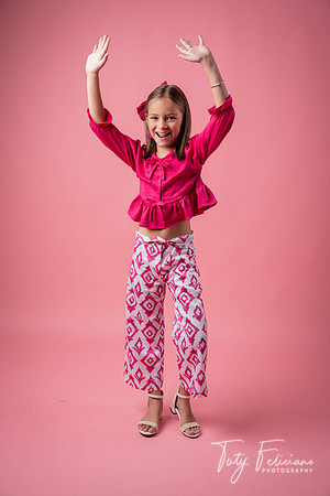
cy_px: 248
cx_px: 165
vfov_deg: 41.1
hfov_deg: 28.1
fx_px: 660
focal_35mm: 48
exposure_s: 1/160
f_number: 4.5
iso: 64
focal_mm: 48
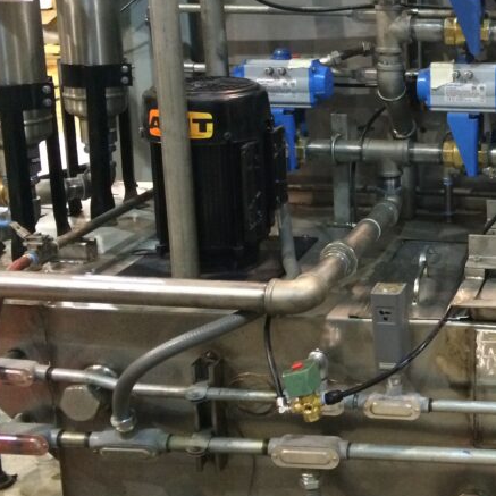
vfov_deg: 28.4
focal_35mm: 60
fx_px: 973
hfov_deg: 26.1
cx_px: 565
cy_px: 168
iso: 320
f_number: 2.2
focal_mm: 4.15
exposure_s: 1/20
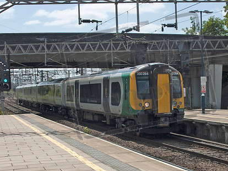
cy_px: 77
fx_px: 334
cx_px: 138
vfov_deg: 28.7
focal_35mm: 51
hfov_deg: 37.6
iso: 200
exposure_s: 1/320
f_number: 9
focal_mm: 25
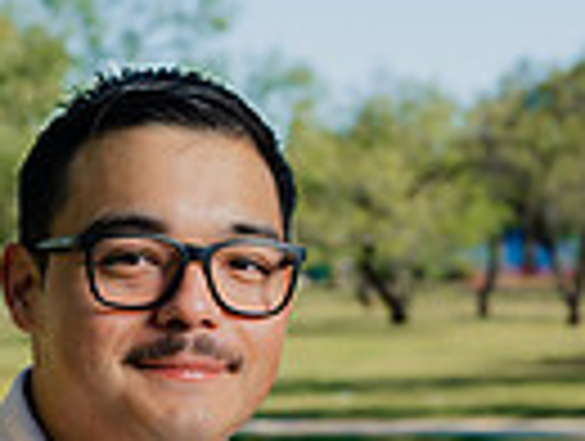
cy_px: 598
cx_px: 153
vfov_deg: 8.8
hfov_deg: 11.9
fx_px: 2811
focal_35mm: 166
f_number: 5.6
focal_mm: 50
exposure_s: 1/200
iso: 64
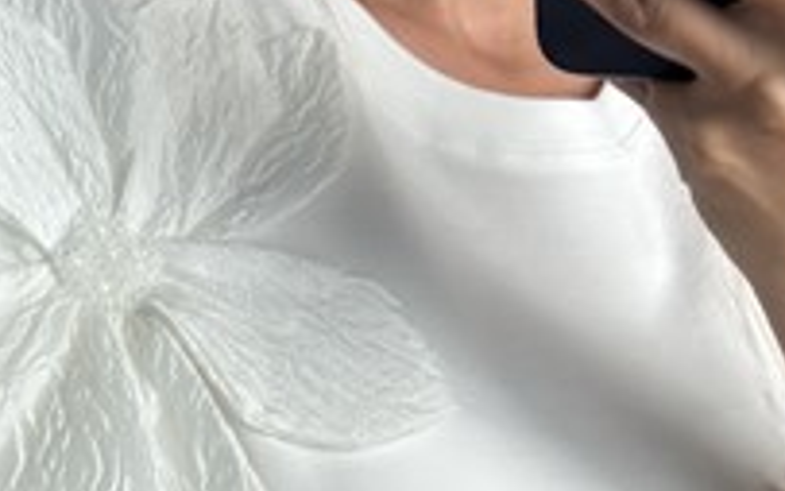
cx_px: 159
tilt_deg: -30.2
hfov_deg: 16.3
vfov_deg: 10.1
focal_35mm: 127
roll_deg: -2.2
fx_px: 2718
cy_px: 677
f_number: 1.78
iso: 80
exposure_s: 1/337
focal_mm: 6.86
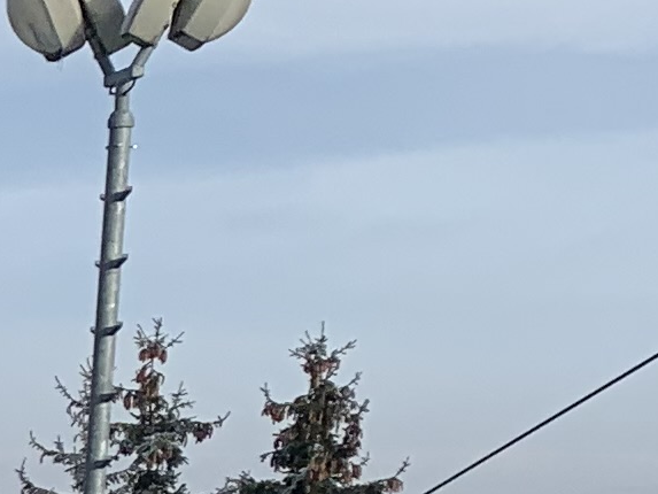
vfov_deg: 7.8
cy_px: 982
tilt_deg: -7.8
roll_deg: -2.3
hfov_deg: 8.9
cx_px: -1292
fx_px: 3479
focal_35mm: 183
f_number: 1.8
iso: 25
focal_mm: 4.25
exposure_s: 1/2208
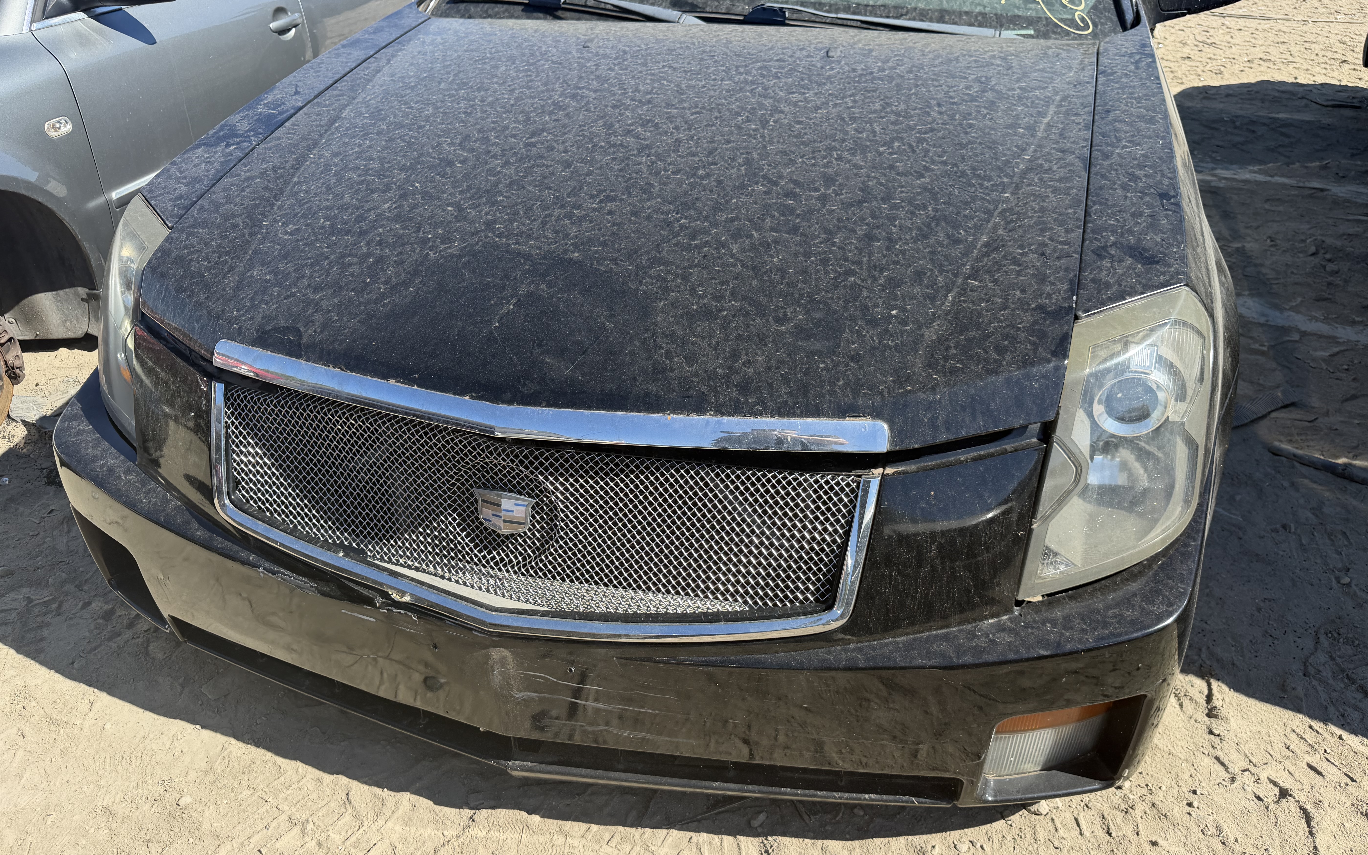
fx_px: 969
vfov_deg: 47.6
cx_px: 687
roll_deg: -2.3
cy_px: 423
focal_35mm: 26
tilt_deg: -31.5
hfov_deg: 70.4
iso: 100
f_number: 1.78
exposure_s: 1/2445
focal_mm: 6.76
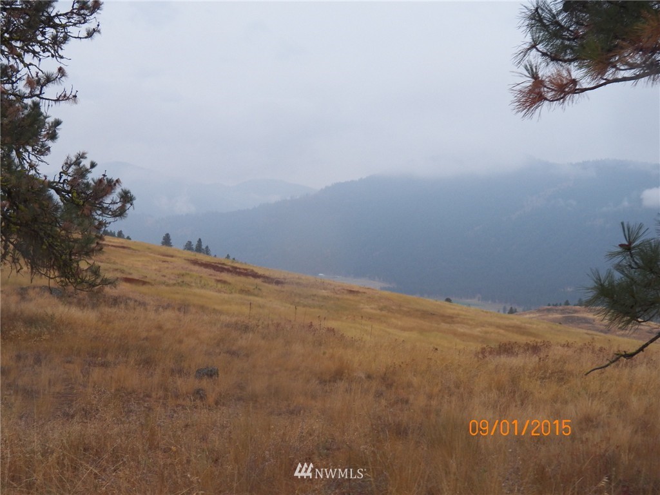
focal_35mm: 44
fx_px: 839
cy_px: 248
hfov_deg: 42.9
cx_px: 330
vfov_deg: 32.9
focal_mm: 7.9
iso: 125
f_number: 3.2
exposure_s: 1/125
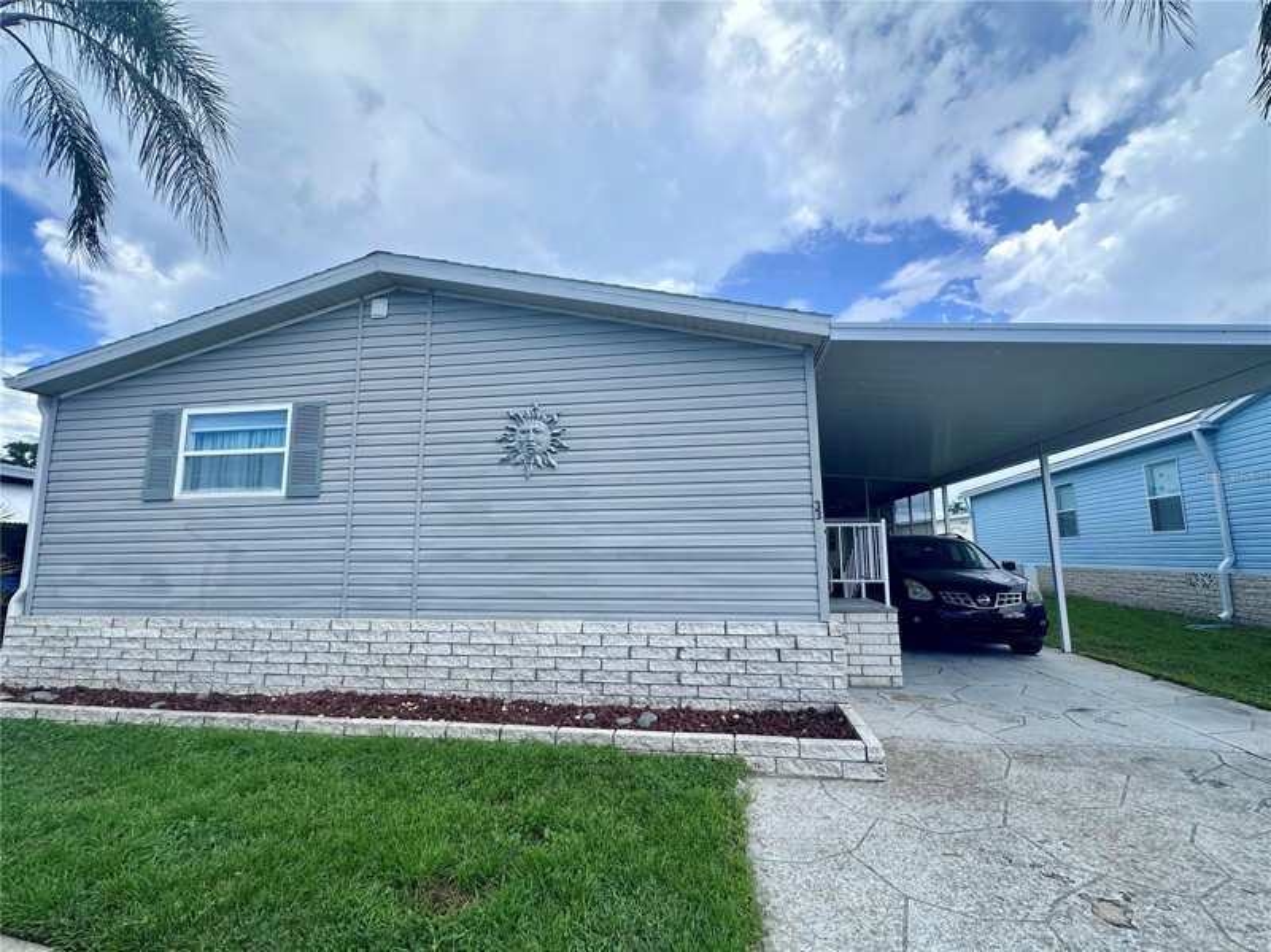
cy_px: 476
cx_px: 636
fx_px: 514
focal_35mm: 14
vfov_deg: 85.6
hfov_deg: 102.1
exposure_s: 1/1033
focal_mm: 2.22
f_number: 2.2
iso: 40
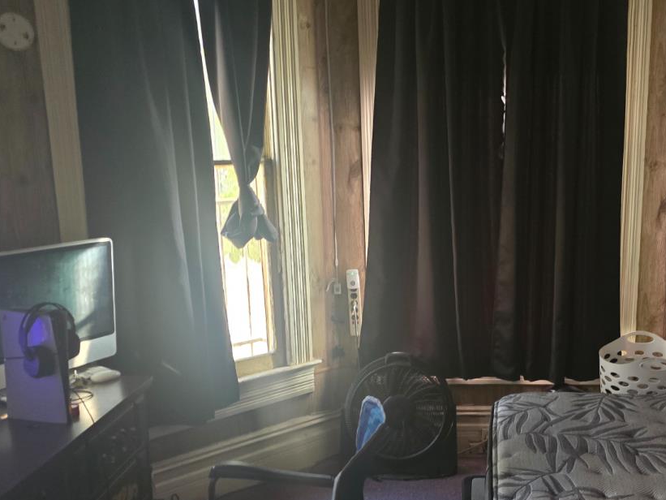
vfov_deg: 34.1
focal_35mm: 42
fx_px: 808
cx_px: 460
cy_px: 326
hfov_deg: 43.9
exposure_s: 1/60
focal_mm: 6.3
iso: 1600
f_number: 1.7
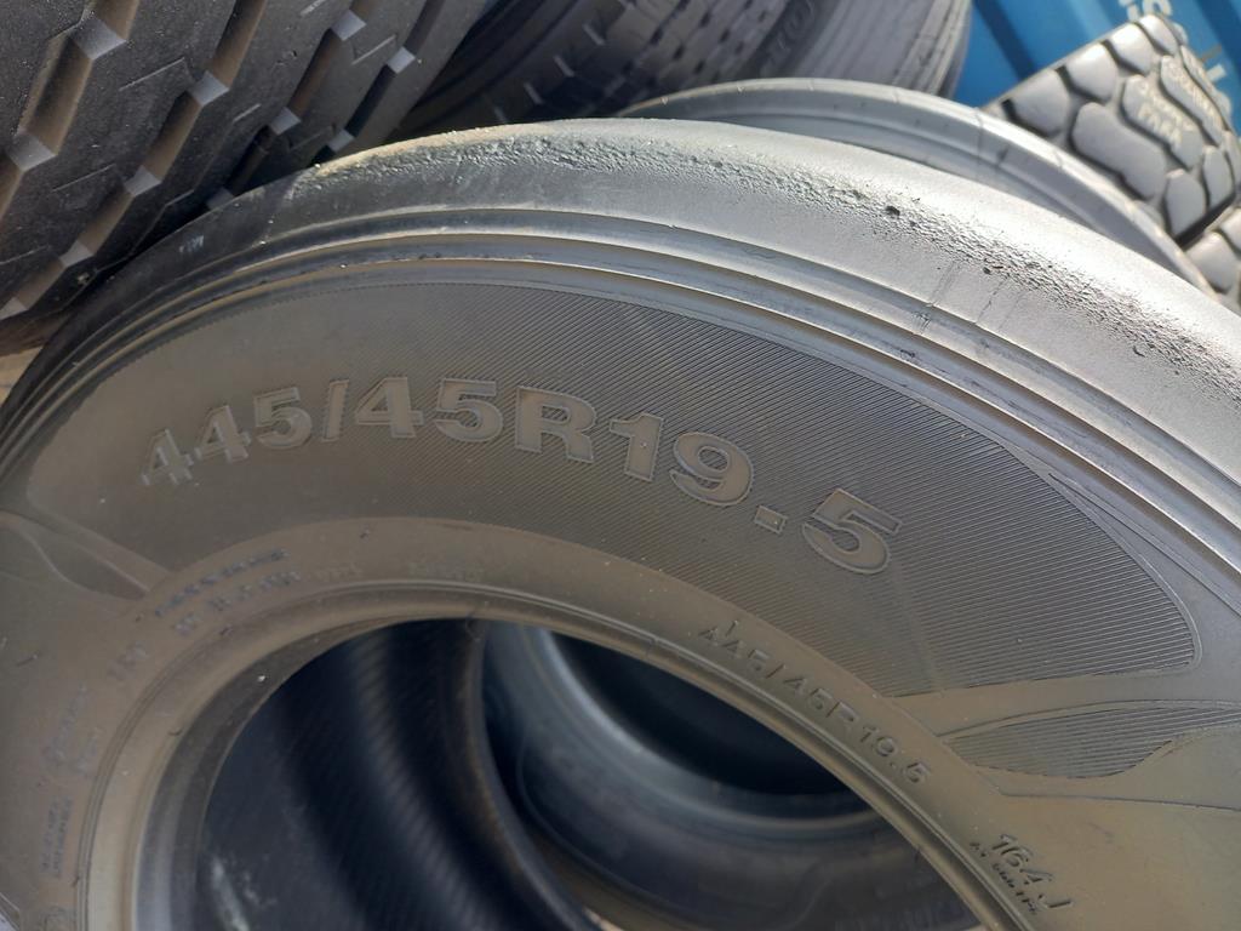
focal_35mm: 25
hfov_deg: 69.4
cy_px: 466
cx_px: 620
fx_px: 896
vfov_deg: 54.9
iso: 50
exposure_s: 1/111
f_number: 1.8
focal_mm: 4.65
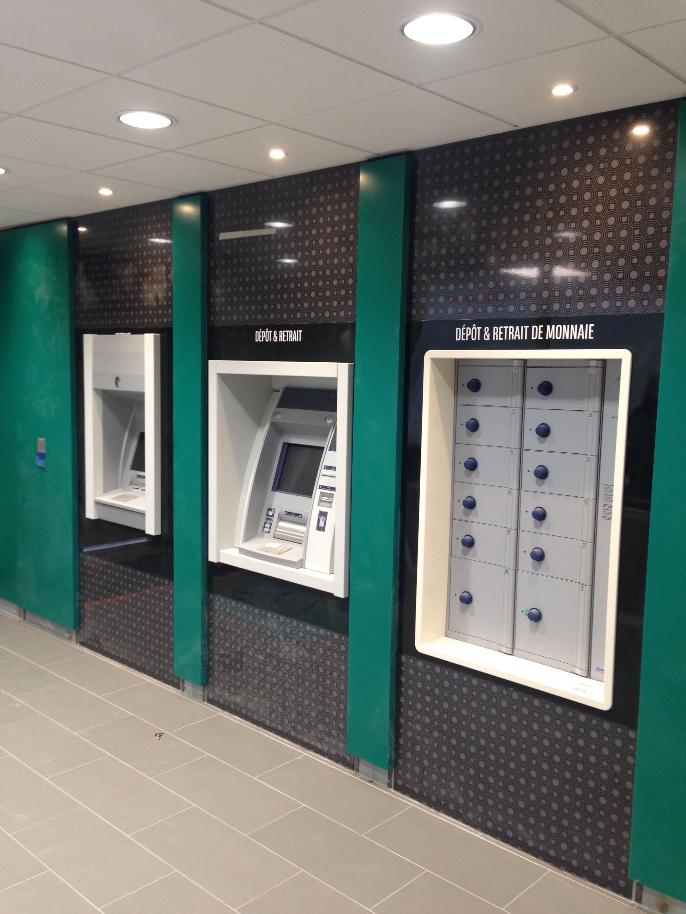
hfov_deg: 42.9
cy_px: 457
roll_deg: -0.3
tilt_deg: -4.9
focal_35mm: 33
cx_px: 343
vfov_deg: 55.4
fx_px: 872
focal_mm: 4.12
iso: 64
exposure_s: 1/20
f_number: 2.4
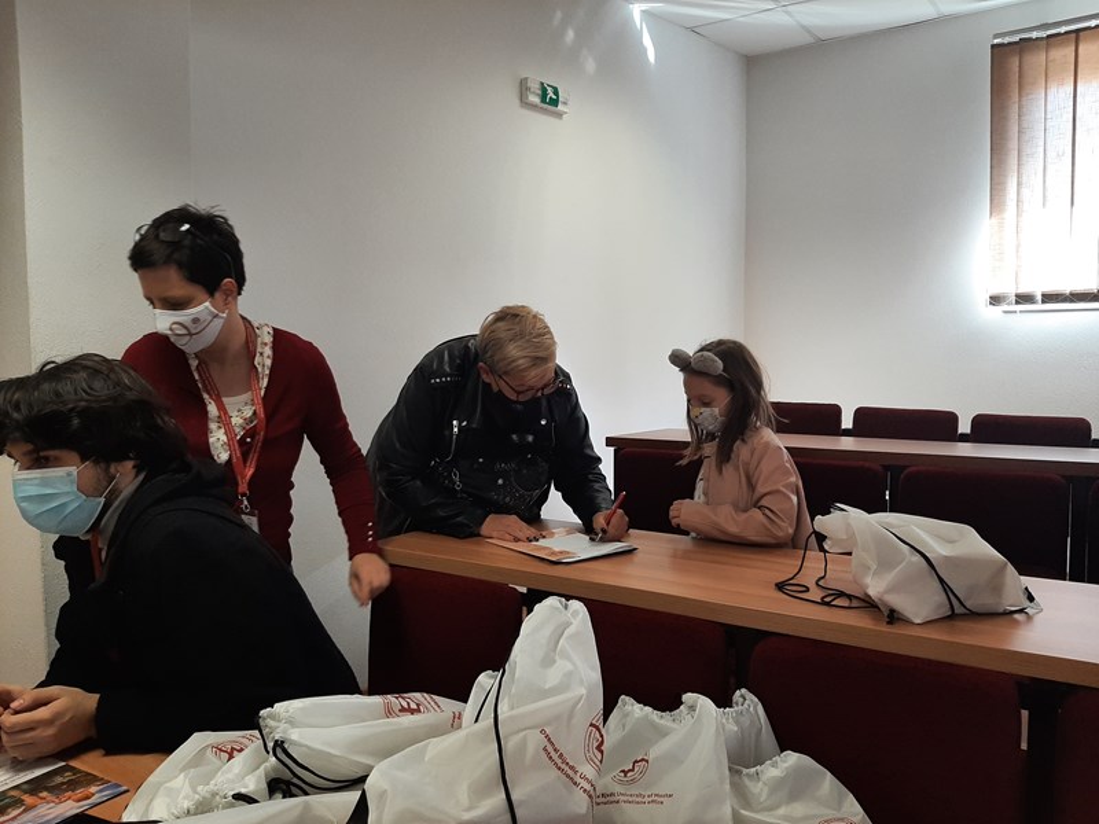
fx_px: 825
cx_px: 550
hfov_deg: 67.3
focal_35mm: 26
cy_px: 412
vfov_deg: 53.1
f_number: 1.7
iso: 80
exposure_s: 1/100
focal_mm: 3.93
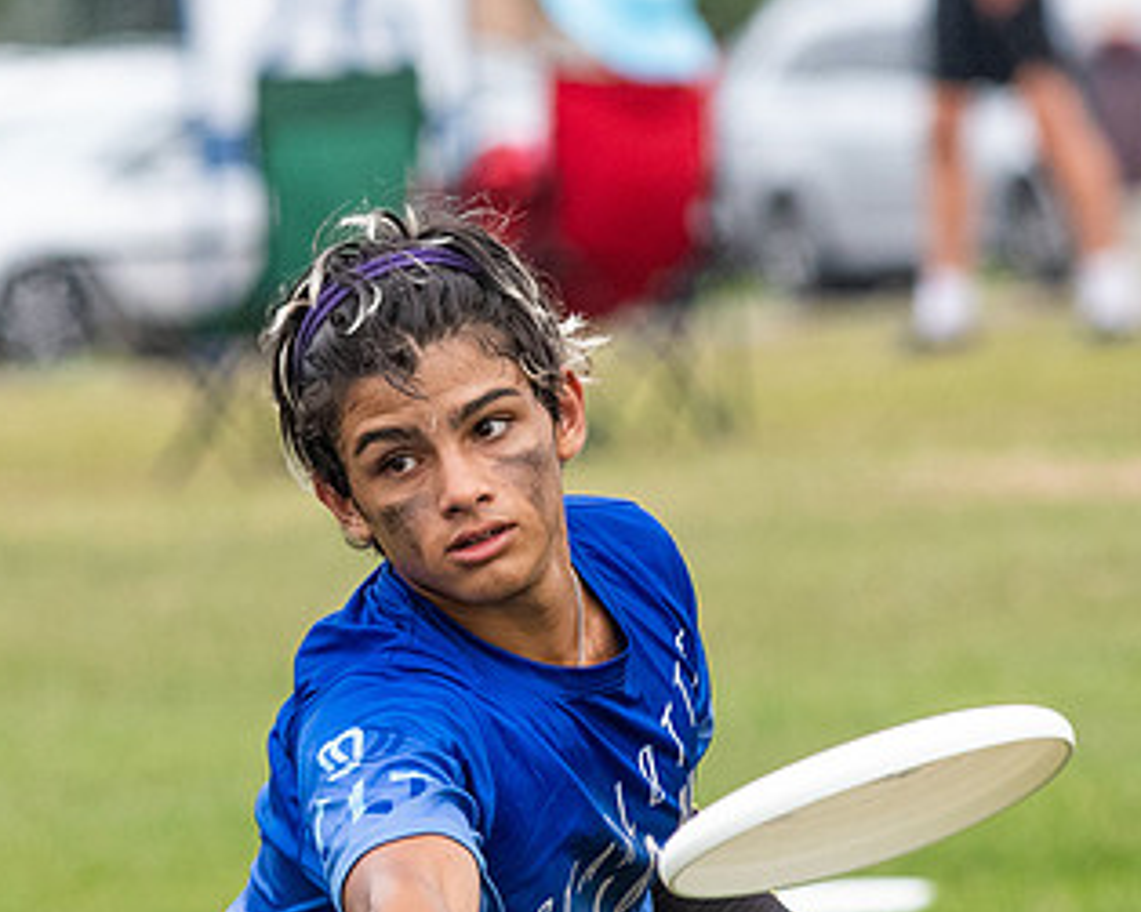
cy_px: 564
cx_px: 309
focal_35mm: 1116
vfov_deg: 1.4
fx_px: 37675
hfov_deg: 1.7
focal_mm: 300
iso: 1600
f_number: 7.1
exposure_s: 1/2000
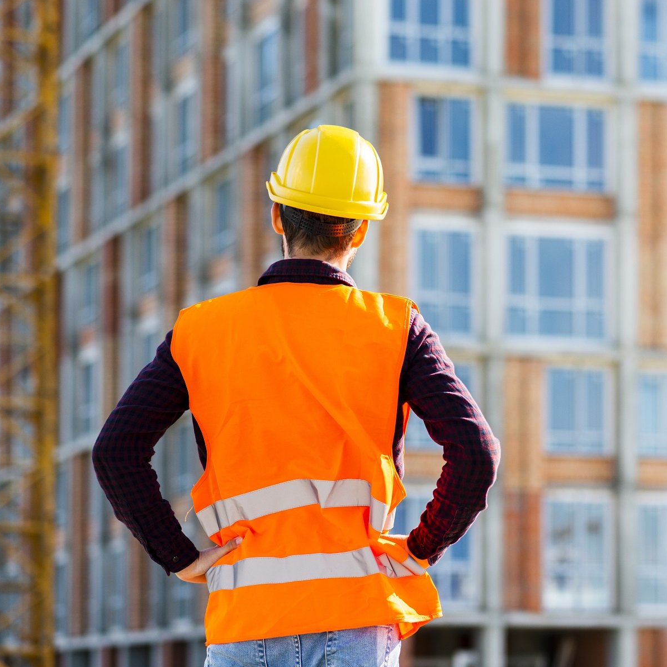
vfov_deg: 16.0
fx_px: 2376
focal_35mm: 109
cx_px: 501
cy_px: 334
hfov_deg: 15.9
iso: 250
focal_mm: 85
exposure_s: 1/640
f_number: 3.2
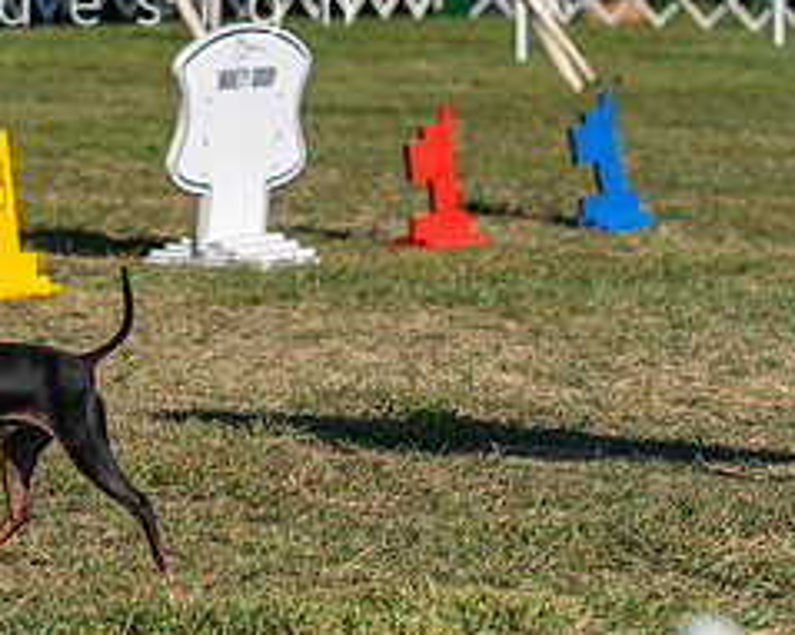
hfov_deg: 7.4
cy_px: 123
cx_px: -128
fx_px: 6115
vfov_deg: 5.9
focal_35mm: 260
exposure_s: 1/1250
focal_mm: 98
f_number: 4.5
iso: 100
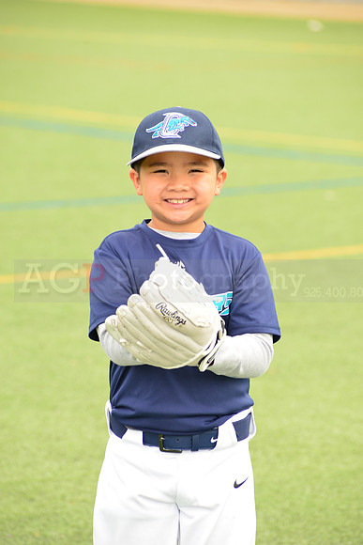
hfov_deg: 6.9
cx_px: 182
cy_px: 272
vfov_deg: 10.3
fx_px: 3023
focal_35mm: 200
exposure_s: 1/200
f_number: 8
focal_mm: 200
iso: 250
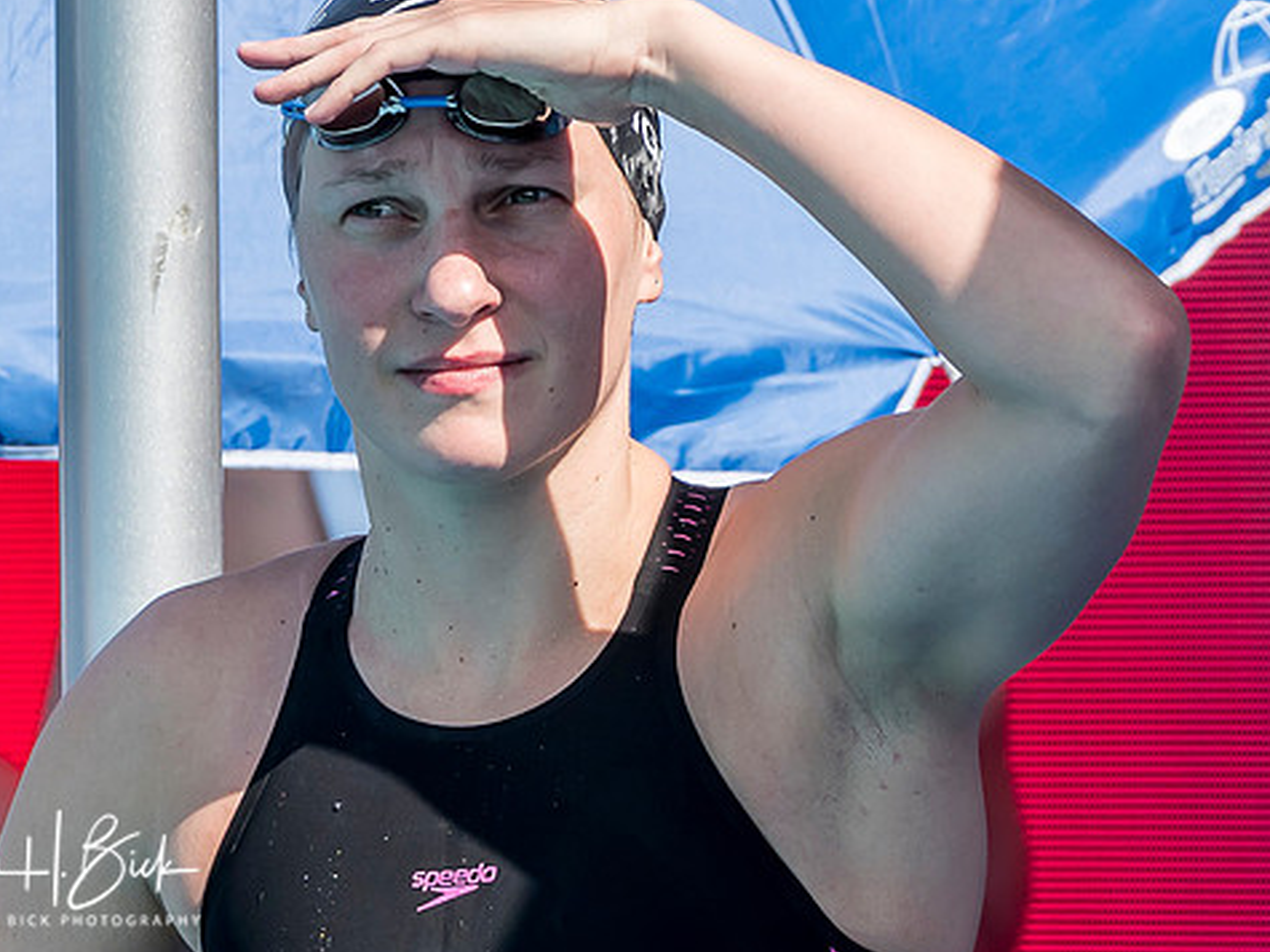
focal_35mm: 1115
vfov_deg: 1.3
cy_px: 576
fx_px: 40897
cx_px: 586
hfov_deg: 1.8
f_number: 5.6
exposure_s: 1/640
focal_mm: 200
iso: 250
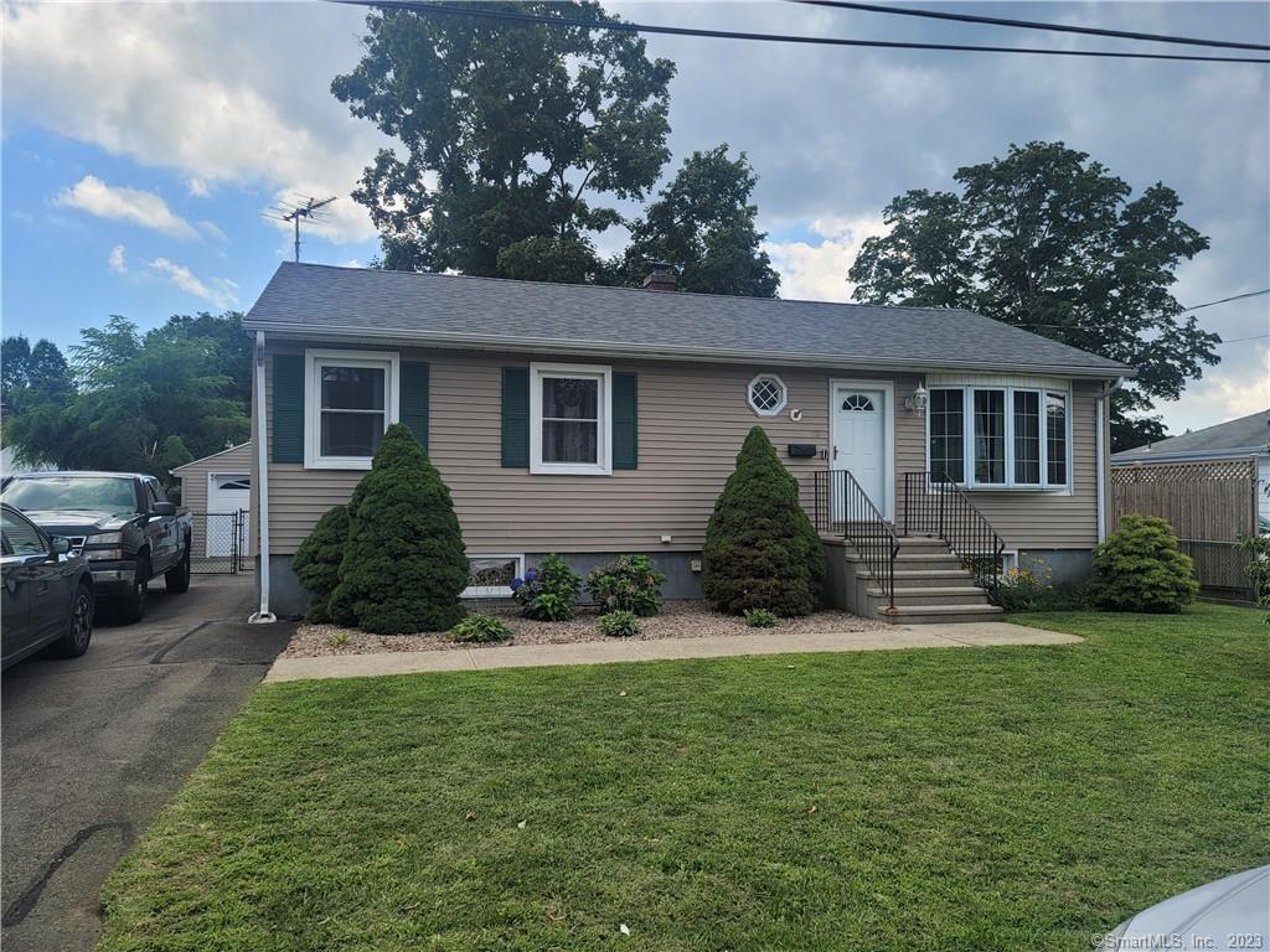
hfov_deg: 69.4
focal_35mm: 25
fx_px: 917
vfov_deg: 54.9
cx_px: 635
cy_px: 476
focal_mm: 7
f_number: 1.8
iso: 20
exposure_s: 1/580
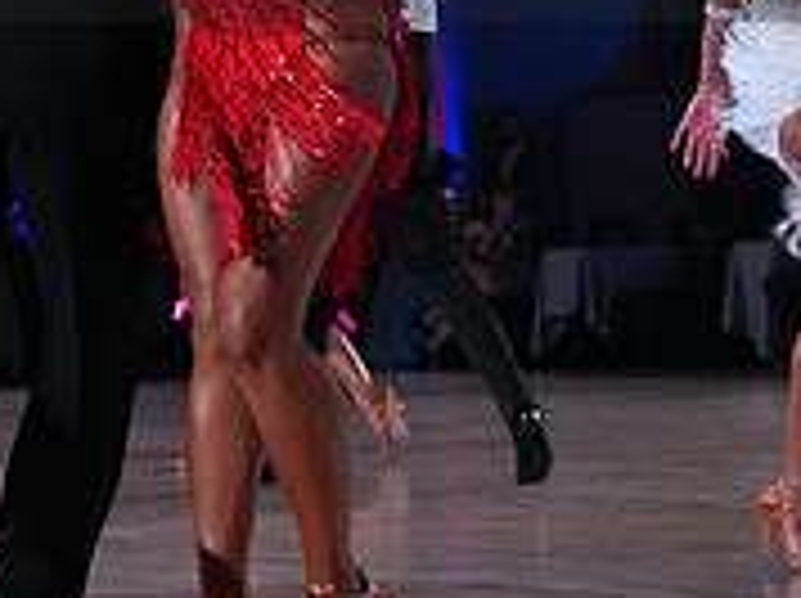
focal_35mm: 179
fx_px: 4136
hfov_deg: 11.0
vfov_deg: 8.2
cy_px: -126
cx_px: 236
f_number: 5
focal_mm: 57
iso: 2500
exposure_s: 1/400
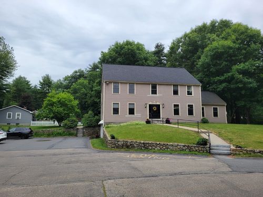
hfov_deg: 67.3
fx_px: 198
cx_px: 132
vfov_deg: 53.1
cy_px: 98
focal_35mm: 26
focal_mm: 5.4
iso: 40
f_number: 1.8
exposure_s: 1/1874
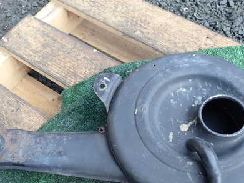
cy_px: 121
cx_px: 110
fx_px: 324
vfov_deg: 31.3
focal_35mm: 46
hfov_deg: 41.2
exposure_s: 1/80
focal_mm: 5.4
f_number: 2.3
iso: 100
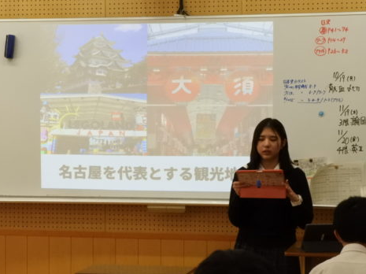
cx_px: 174
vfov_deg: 13.1
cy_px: 134
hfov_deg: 17.4
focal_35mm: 113
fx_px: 1194
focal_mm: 18.8
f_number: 7.6
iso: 1600
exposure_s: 1/160
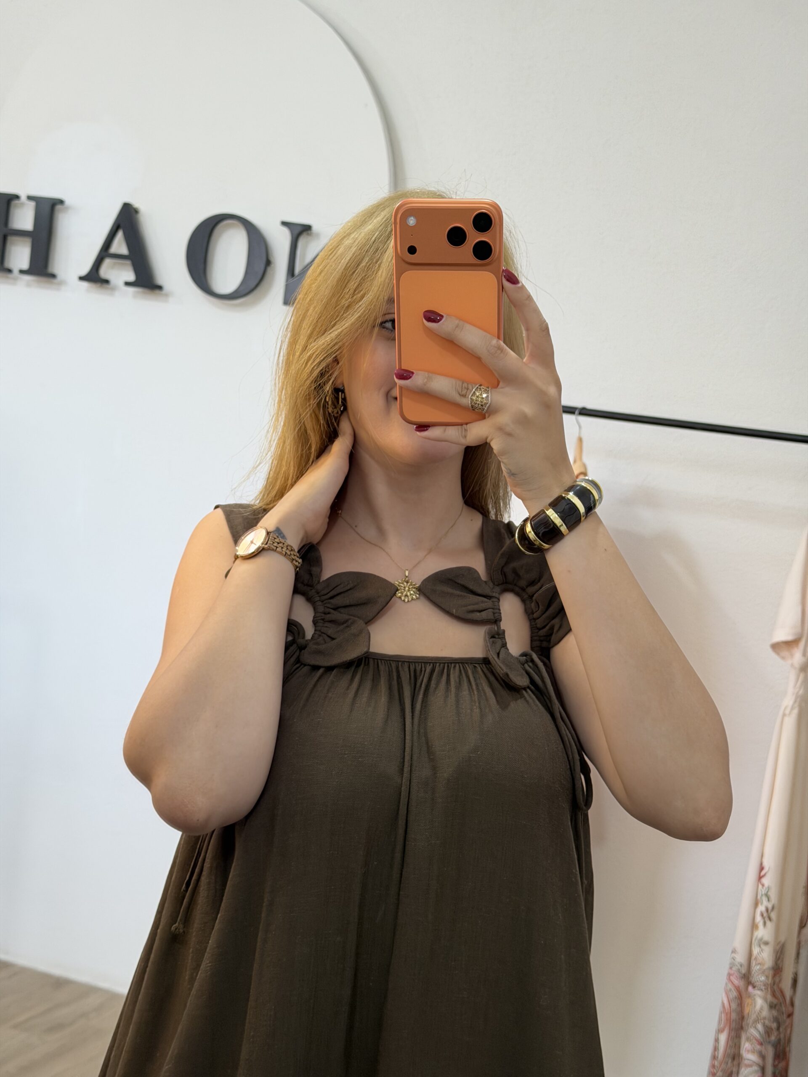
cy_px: 538
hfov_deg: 30.3
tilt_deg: -21.4
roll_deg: -7.9
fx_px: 1494
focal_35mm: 48
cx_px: 404
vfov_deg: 39.7
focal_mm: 6.76
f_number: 1.78
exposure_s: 1/100
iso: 80
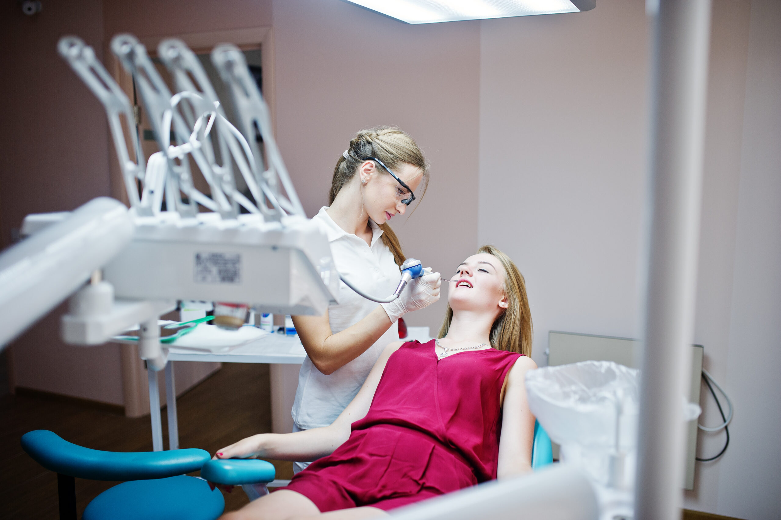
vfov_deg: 37.8
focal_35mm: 35
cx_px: 390
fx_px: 759
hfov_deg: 54.5
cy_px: 260
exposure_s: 1/640
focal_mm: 35
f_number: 1.8
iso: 250
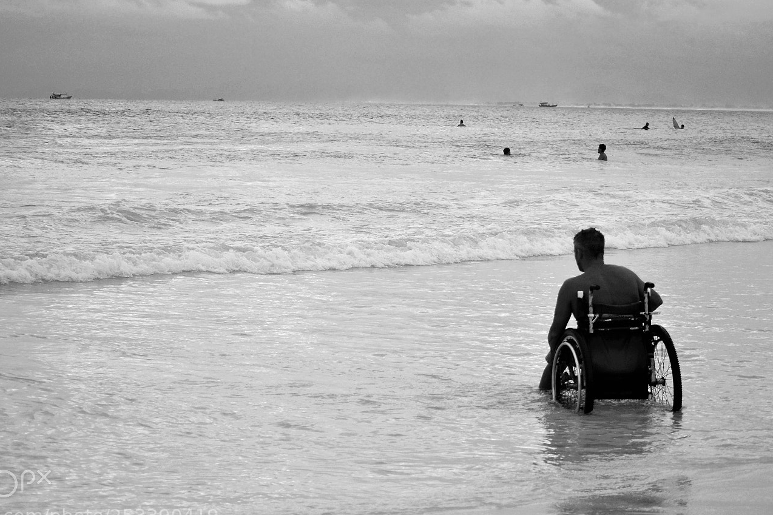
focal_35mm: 104
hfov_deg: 19.7
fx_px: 2225
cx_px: 386
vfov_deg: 13.2
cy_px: 240
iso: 400
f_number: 4
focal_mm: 55
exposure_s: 1/640
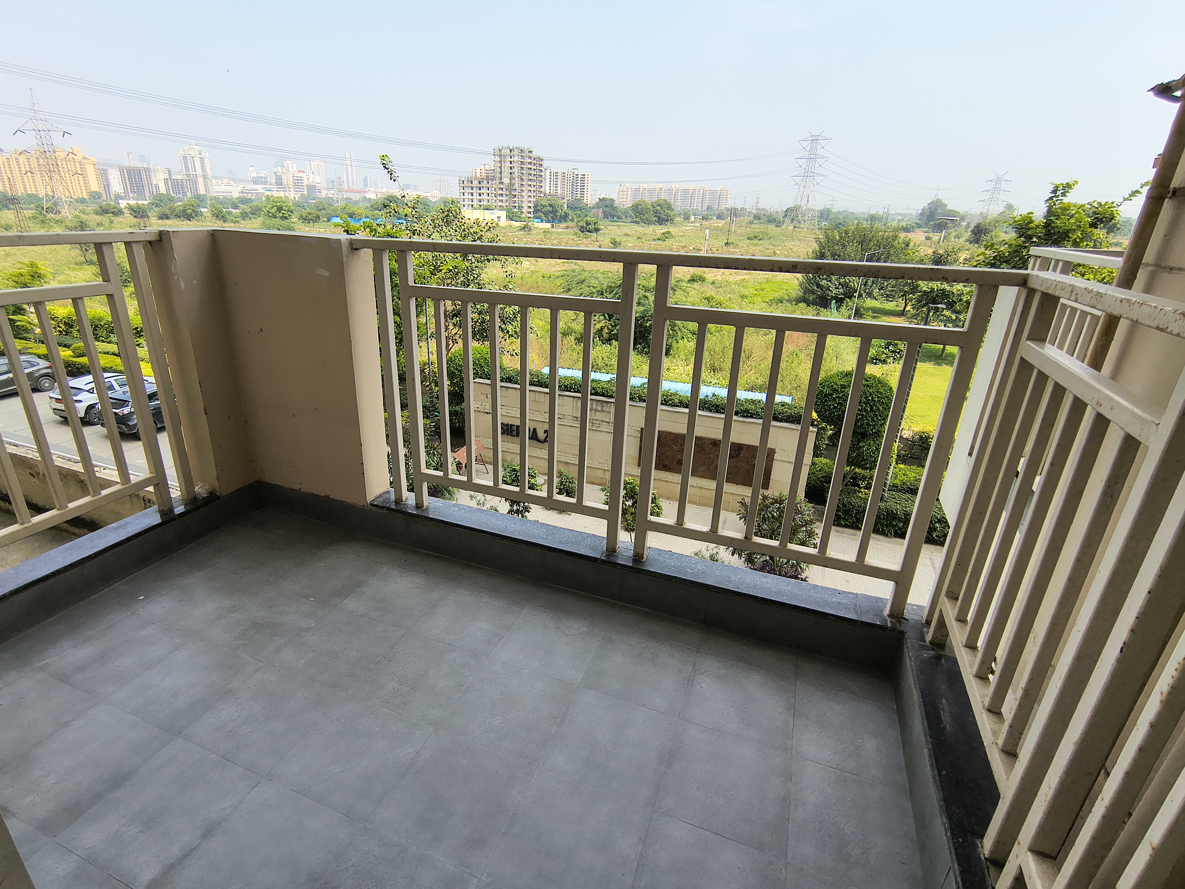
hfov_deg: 106.0
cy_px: 443
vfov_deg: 89.9
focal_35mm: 13
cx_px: 549
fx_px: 445
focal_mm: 2.13
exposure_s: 1/650
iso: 100
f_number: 2.2
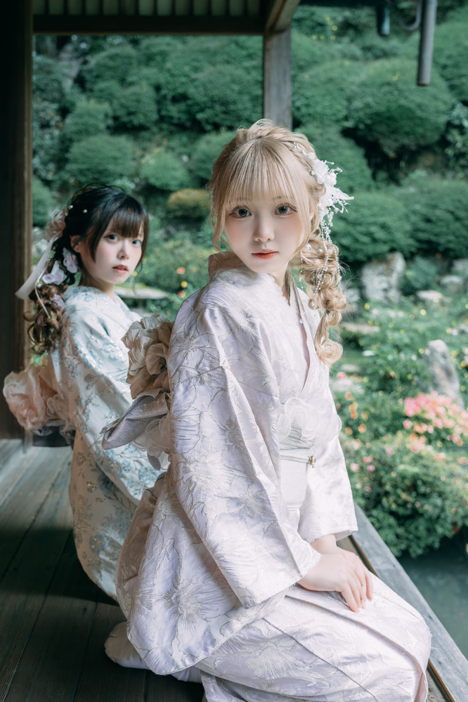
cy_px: 392
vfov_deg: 47.3
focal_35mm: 41
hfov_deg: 32.6
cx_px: 230
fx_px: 799
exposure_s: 1/160
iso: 80
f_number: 3.2
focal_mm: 35
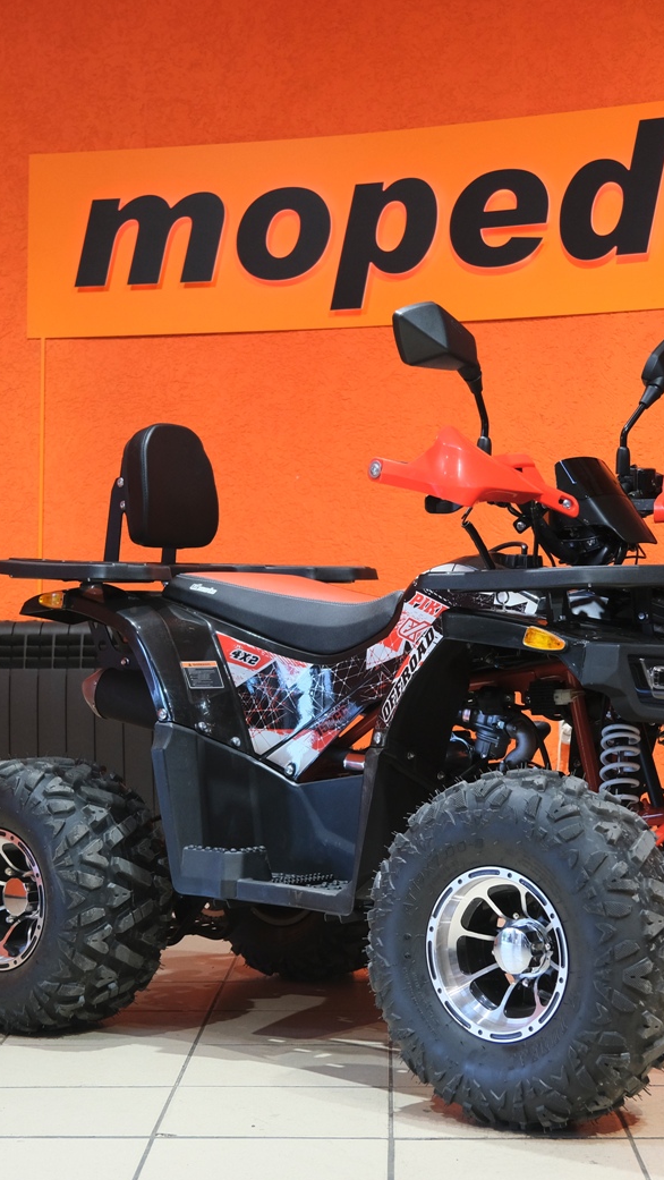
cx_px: 368
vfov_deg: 31.9
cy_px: 585
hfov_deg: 18.3
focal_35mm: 66
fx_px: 2065
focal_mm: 27.5
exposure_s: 1/60
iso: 1000
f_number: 4
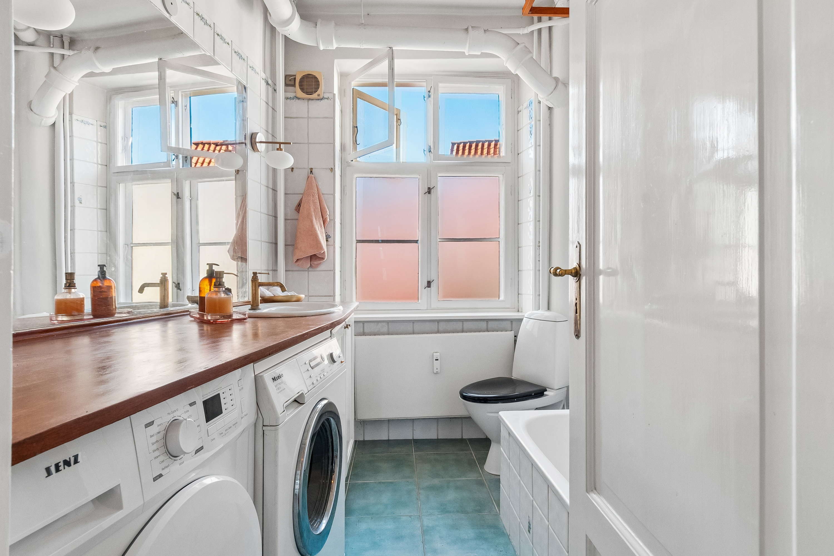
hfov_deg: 90.0
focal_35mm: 18
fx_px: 417
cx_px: 417
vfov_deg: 67.4
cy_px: 278
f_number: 10
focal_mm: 12
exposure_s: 1/8
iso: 200
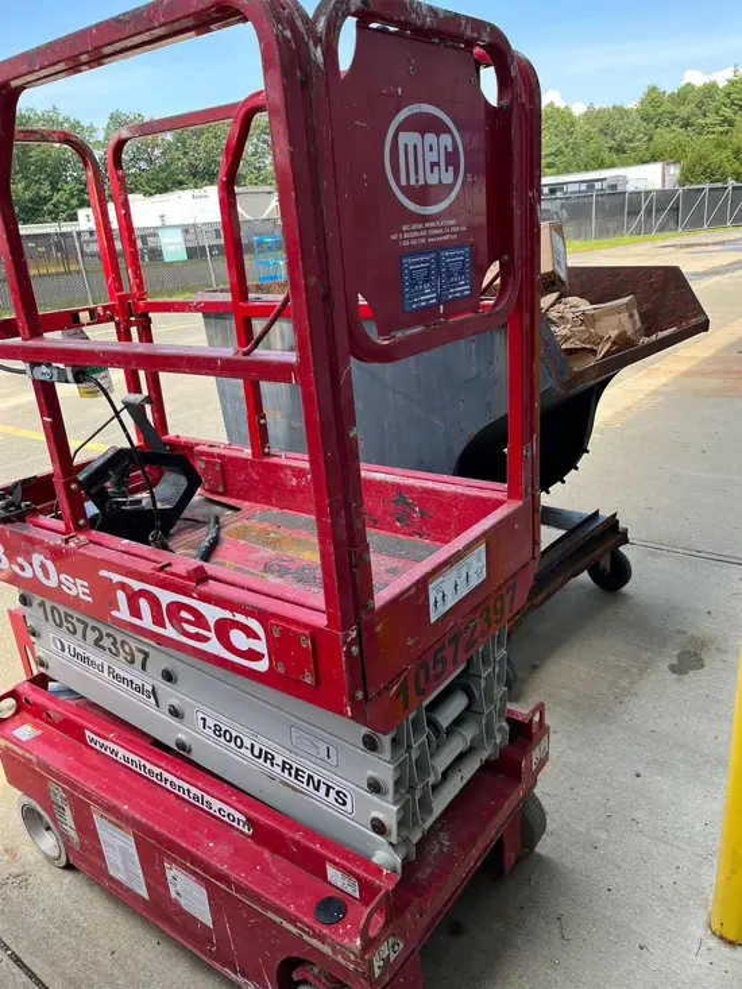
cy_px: 494
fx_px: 743
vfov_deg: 67.3
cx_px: 371
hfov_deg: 53.1
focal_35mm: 26
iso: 50
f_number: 1.6
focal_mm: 5.1
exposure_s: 1/390
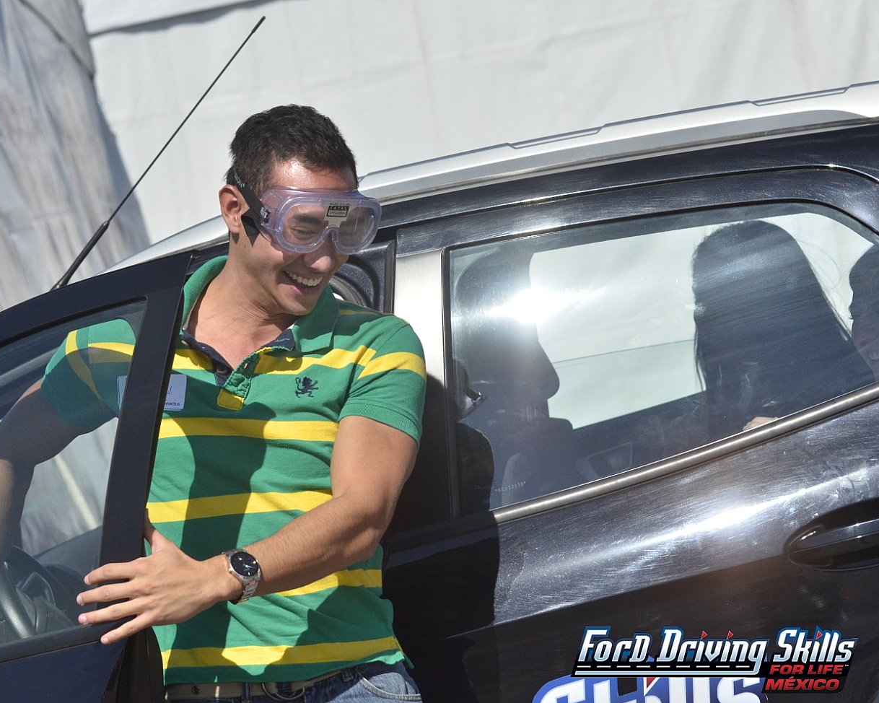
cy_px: 336
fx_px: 3746
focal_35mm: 144
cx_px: 306
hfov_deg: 13.4
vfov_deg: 10.7
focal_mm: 78
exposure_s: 1/8000
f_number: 6.3
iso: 800
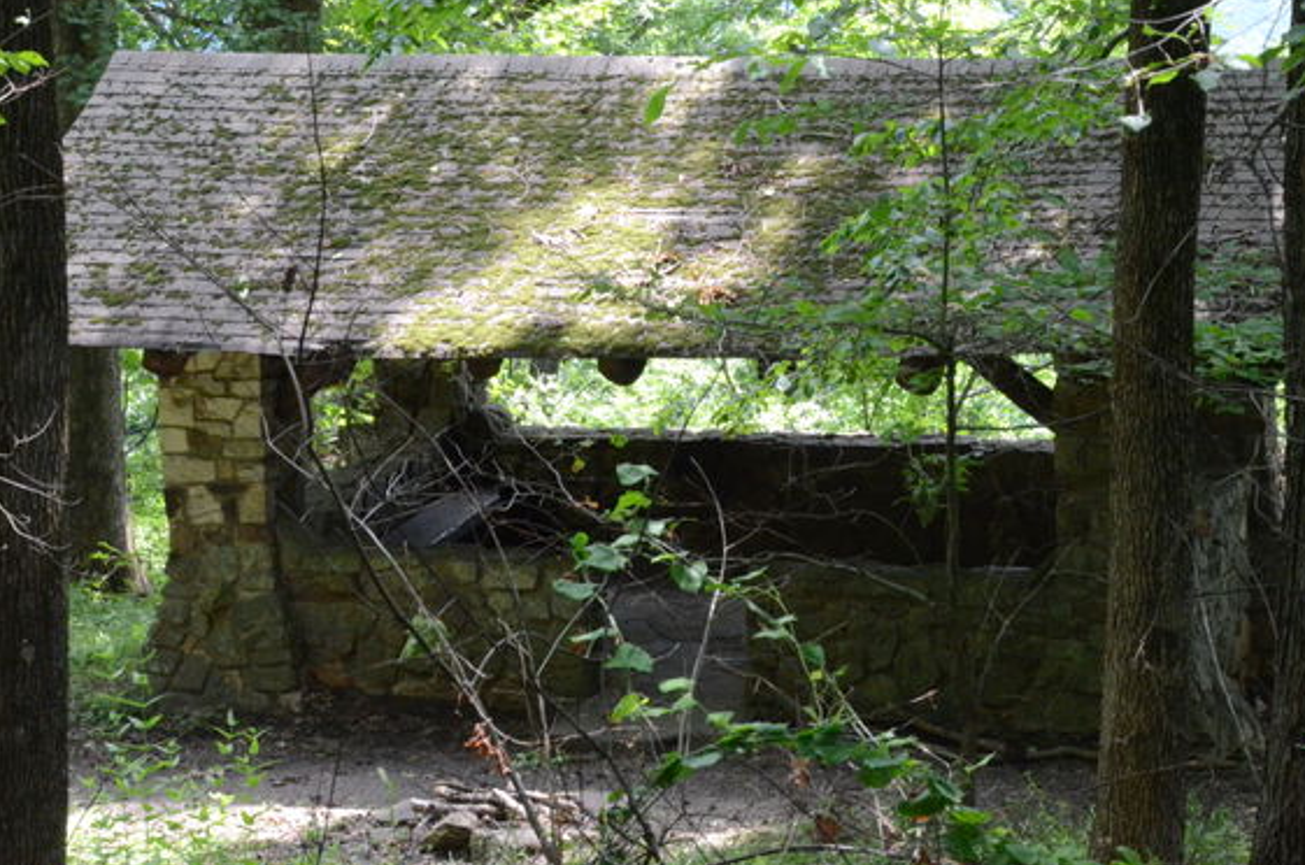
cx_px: 761
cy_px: 357
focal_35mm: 127
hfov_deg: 16.2
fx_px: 4596
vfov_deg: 10.8
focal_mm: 66
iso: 4000
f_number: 16
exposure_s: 1/125
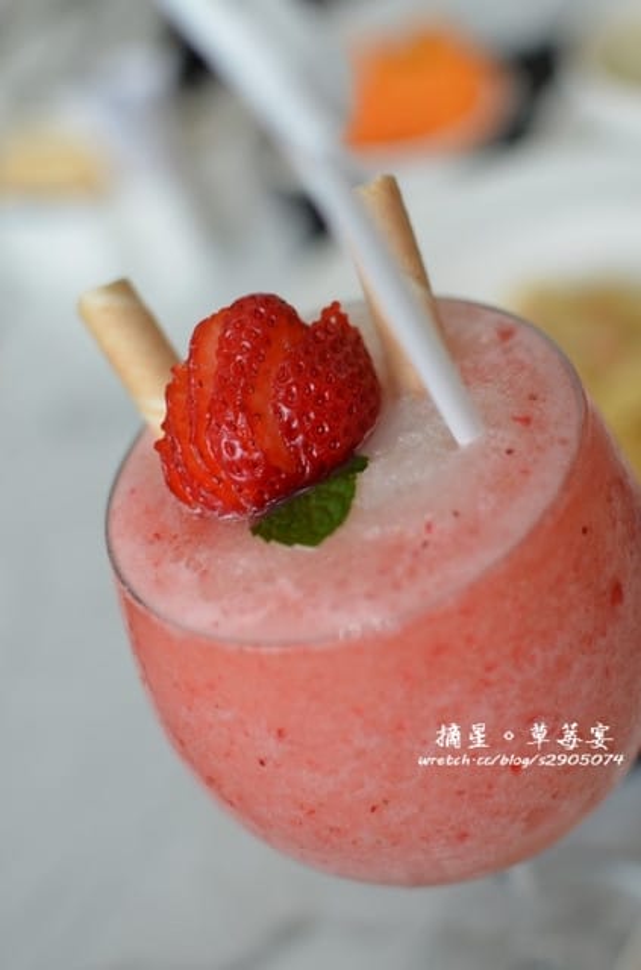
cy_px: 485
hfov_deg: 25.6
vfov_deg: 37.9
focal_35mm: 52
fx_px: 1411
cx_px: 320
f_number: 2.5
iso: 1000
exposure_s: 1/100
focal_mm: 35
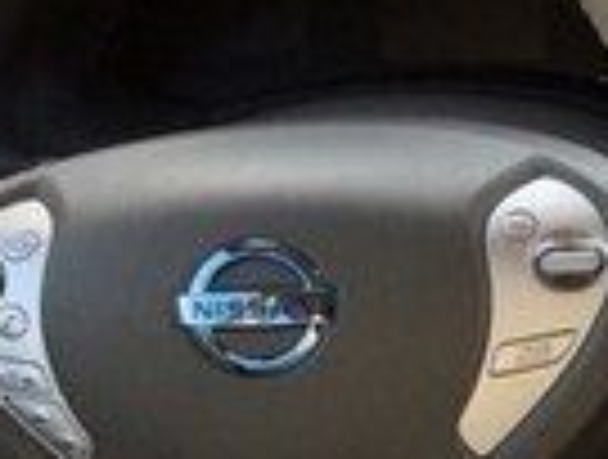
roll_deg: -0.9
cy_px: 227
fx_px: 2659
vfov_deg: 9.9
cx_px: 1103
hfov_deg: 12.0
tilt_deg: -29.7
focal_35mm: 151
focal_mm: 3.3
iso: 25
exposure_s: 1/100
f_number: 2.4
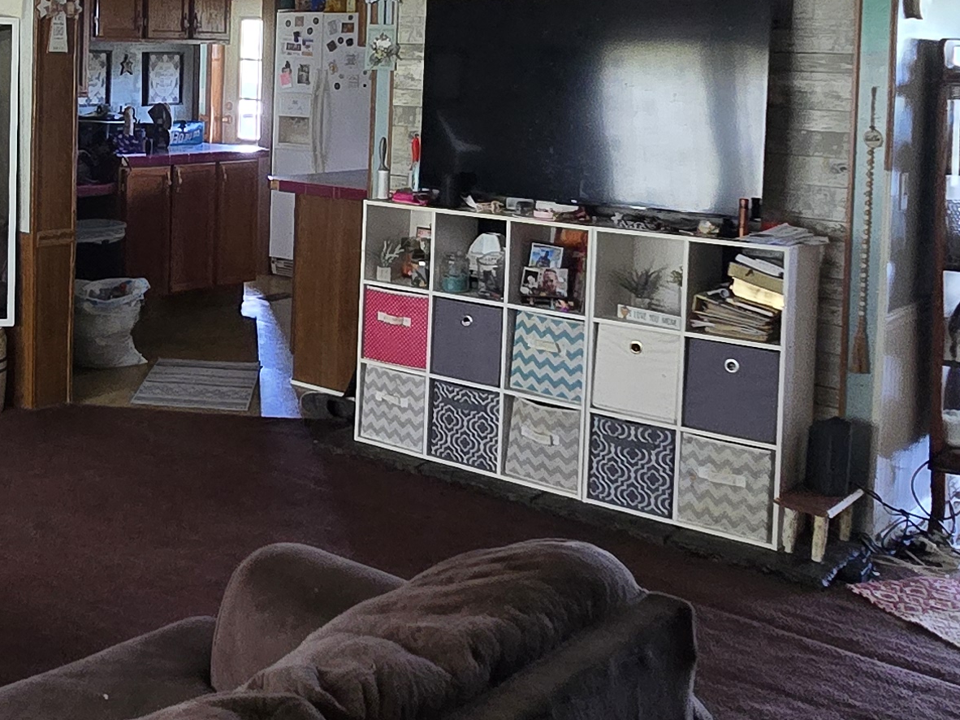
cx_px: 163
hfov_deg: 40.8
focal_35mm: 44
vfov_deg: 31.5
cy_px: 93
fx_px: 1220
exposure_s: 1/60
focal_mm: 2.2
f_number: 2.2
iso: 640
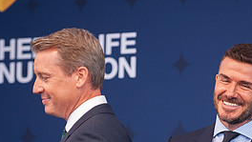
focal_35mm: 423
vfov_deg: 2.9
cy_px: 167
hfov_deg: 5.1
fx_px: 2829
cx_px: 220
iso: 800
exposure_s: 1/1250
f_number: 2.8
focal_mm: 170
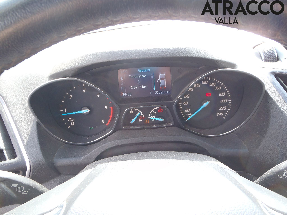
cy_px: 108
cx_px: 144
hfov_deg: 63.4
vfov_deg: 49.7
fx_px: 232
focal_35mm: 28
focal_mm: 5
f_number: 3.5
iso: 100
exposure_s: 1/40
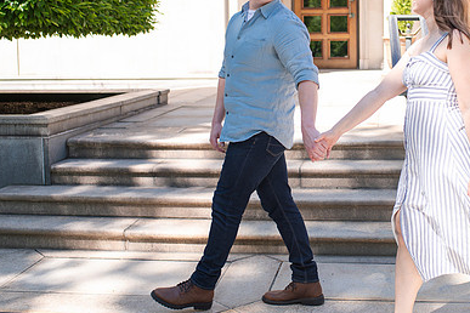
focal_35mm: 57
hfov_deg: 34.7
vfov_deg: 23.7
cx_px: 312
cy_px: 104
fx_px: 744
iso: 100
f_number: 3.2
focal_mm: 35
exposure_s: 1/400
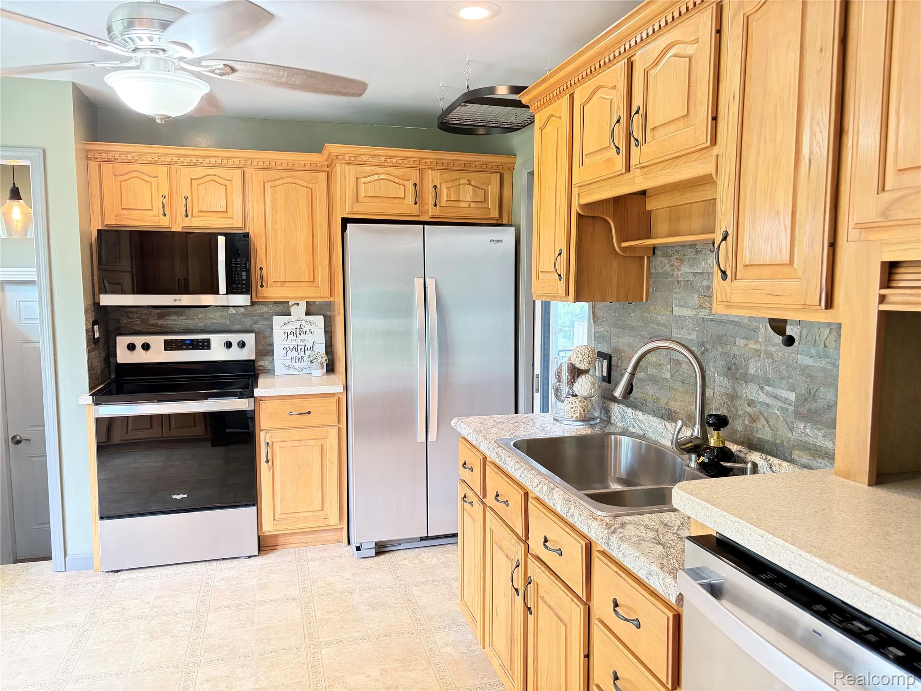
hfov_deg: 67.3
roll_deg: -0.2
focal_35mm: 26
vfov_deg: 53.1
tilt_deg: -4.8
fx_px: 692
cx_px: 460
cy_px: 346
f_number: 1.6
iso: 400
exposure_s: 1/60
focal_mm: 5.96
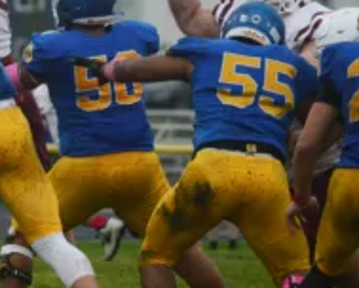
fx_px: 7133
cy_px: 45
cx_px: -29
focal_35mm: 670
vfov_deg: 2.3
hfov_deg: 2.9
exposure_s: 1/800
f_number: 5
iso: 1600
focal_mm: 200
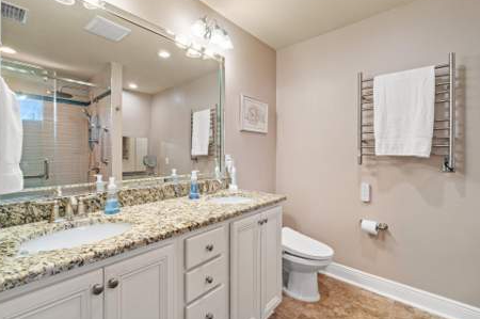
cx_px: 225
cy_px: 154
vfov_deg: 73.6
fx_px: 213
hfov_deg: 96.7
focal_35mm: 16
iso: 400
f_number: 8
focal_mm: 10
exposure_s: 1
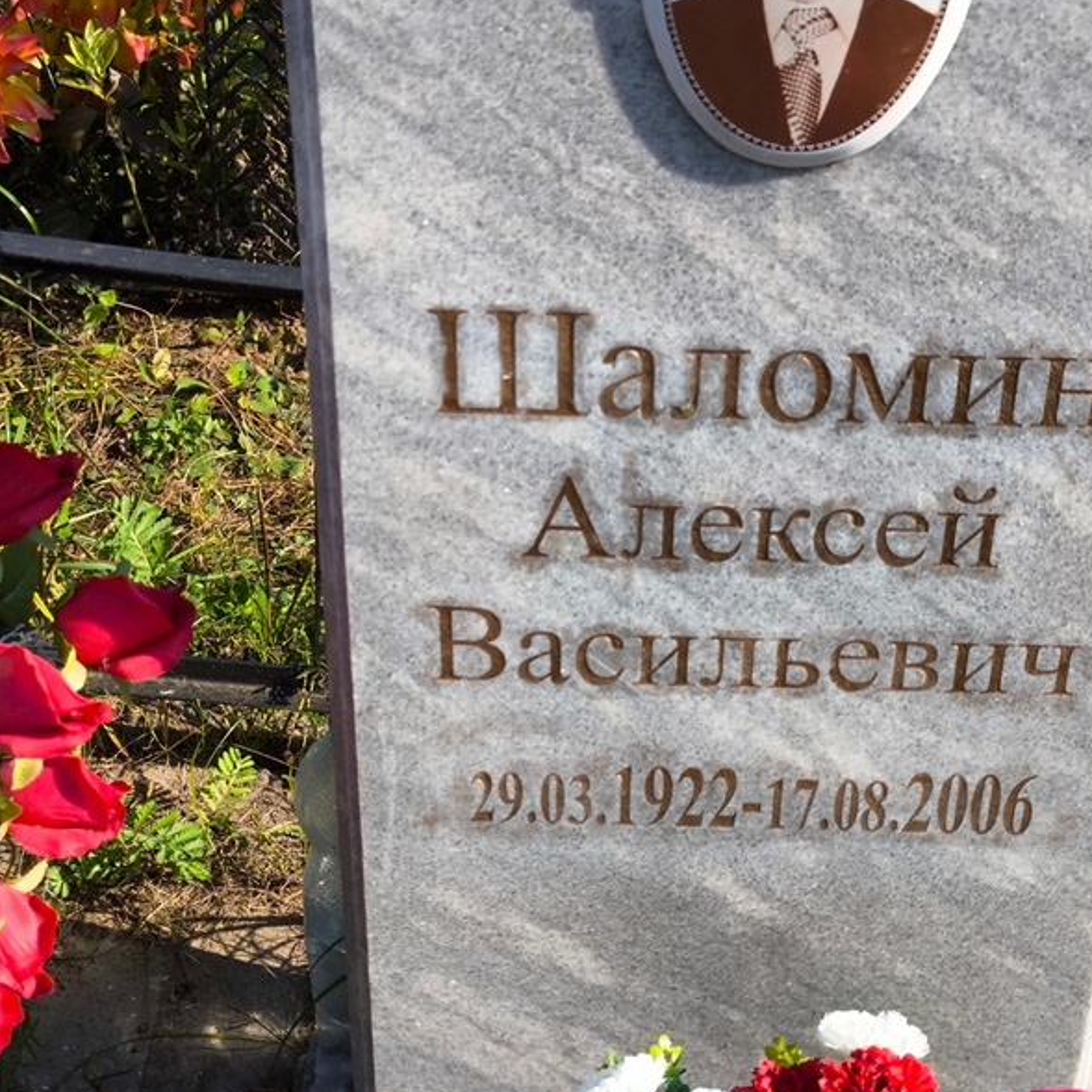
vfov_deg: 28.6
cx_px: 615
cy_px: 545
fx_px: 2141
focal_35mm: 60
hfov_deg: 28.6
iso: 50
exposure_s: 1/705
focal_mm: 4.71
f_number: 1.7
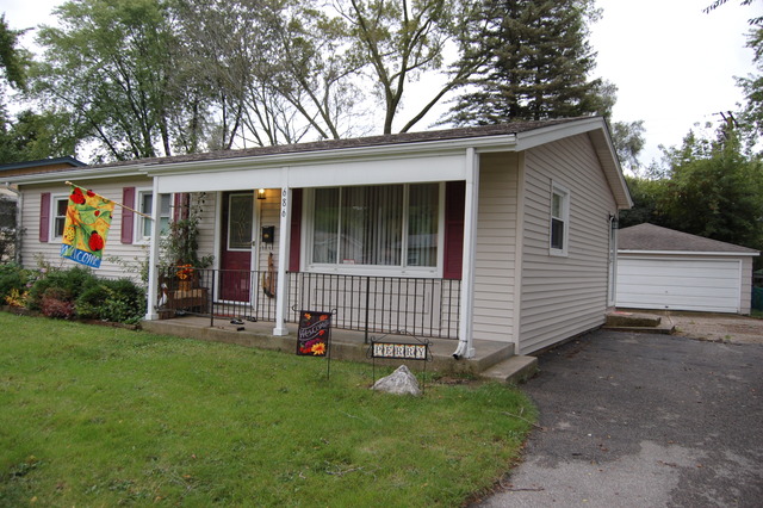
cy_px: 254
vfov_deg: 47.9
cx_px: 382
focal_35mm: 27
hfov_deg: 67.4
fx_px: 572
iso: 400
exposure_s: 1/320
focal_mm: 18
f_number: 3.5
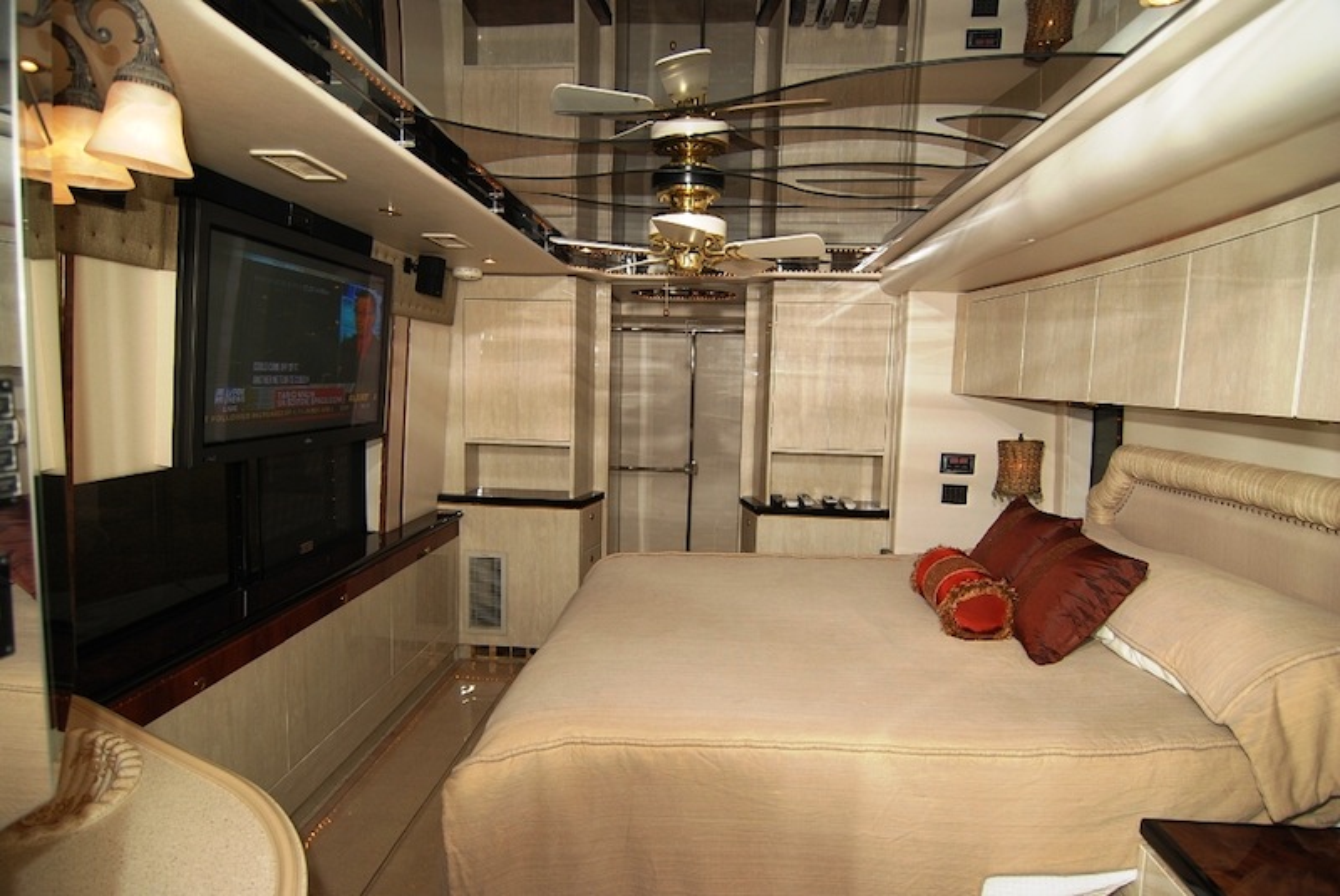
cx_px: 670
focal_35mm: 18
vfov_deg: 67.5
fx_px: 671
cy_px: 448
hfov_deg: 89.9
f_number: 4
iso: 100
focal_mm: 12
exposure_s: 1/200
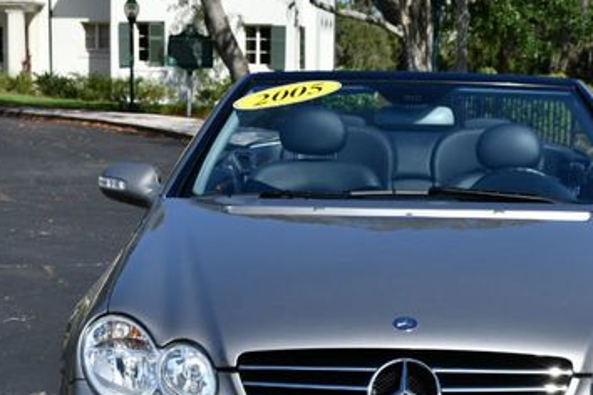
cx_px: 419
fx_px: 1697
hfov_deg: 19.7
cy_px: 318
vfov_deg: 13.2
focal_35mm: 103
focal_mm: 38
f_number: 9
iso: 100
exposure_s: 1/320
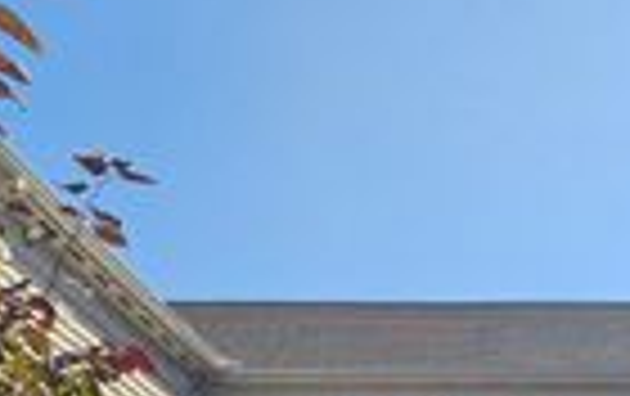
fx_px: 1496
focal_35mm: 87
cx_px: 724
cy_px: 628
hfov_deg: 22.2
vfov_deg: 14.0
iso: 10
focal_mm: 6.3
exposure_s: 1/740
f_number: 1.7
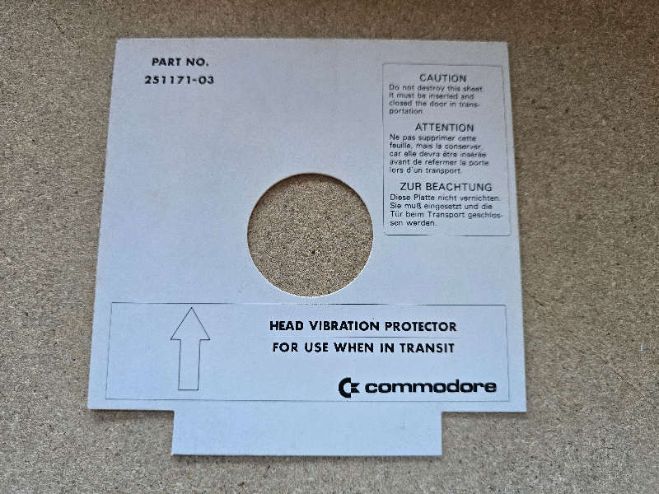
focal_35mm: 23
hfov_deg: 73.9
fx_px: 438
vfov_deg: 58.9
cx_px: 330
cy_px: 247
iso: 250
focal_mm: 6.3
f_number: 1.7
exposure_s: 1/100
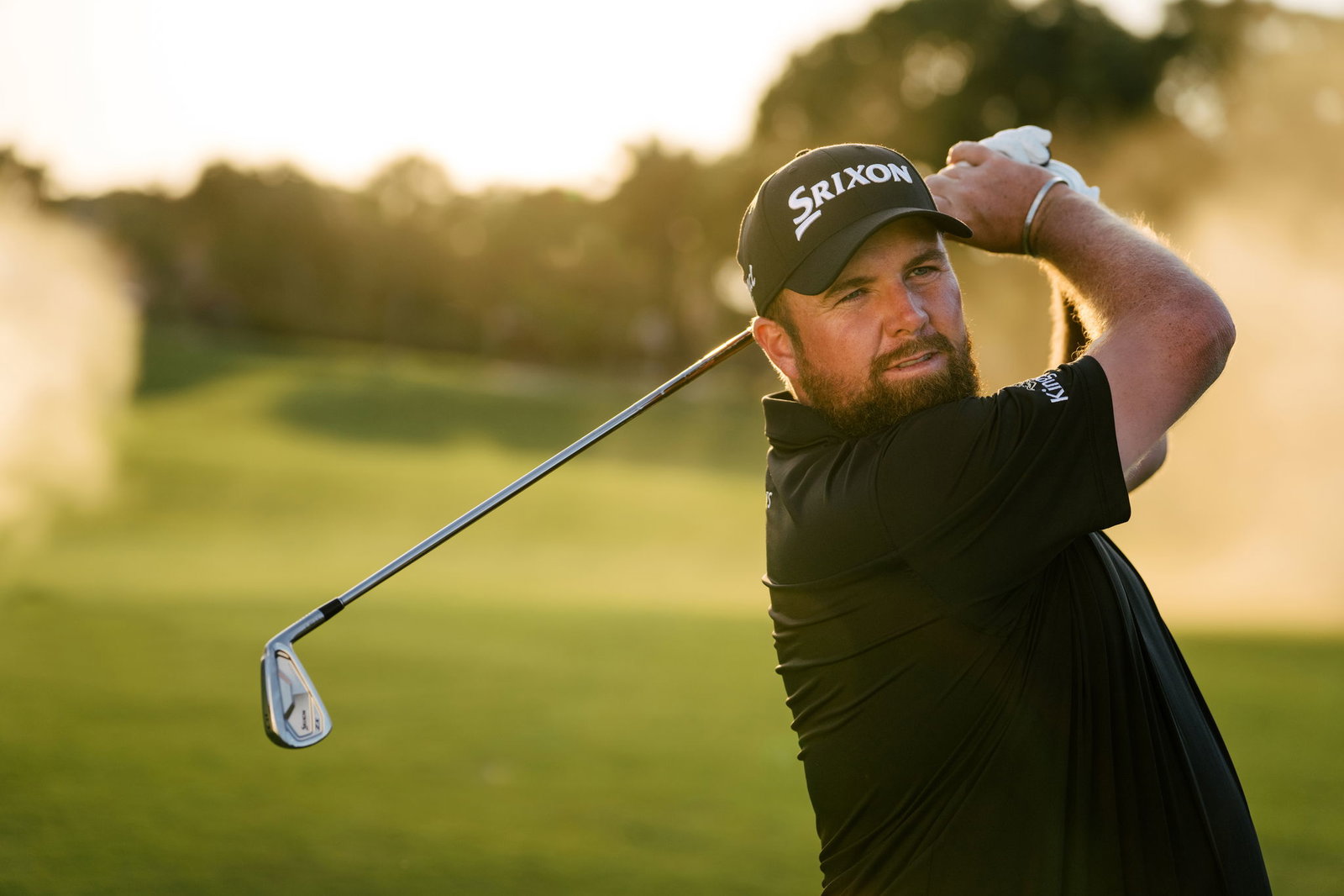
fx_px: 3359
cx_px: 672
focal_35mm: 90
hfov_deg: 22.6
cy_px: 448
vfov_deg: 15.2
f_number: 2.8
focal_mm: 90
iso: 320
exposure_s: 1/2500
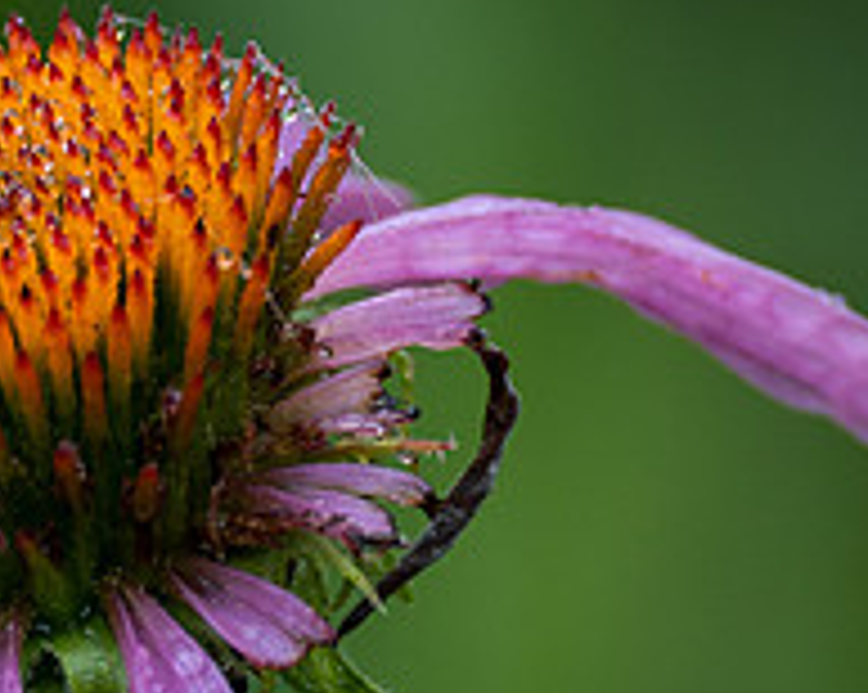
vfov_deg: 1.3
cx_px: -157
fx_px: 31592
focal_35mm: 1231
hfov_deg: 1.6
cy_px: 850
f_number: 8
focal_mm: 250
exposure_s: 1/20
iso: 400
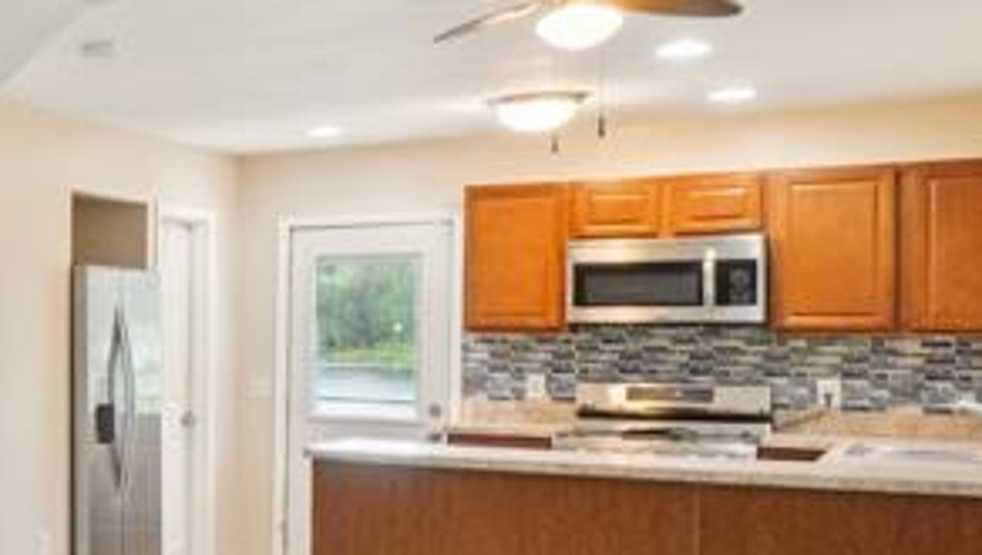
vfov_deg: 21.8
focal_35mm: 55
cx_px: -508
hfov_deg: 26.6
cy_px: 363
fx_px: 1434
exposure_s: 1/30
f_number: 8
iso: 1600
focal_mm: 10
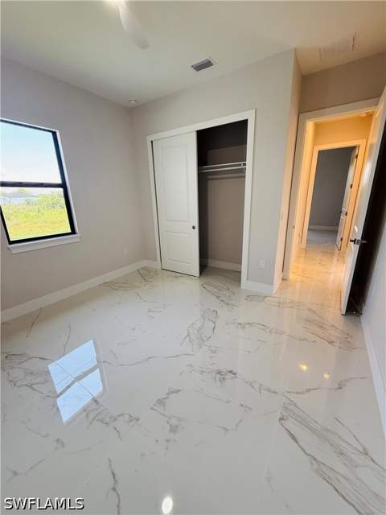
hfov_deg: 85.7
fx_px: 208
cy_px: 258
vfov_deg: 102.1
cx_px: 193
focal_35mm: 14
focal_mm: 2.22
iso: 250
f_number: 2.2
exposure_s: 1/120
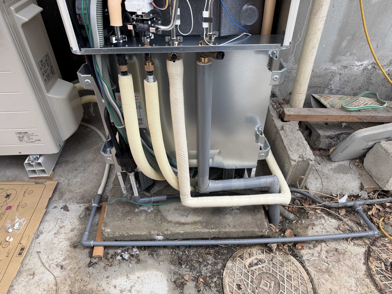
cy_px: 147
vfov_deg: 56.8
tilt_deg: -40.4
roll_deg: +1.4
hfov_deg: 71.6
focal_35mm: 24
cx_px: 196
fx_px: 272
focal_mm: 6.76
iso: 80
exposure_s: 1/547
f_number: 1.78
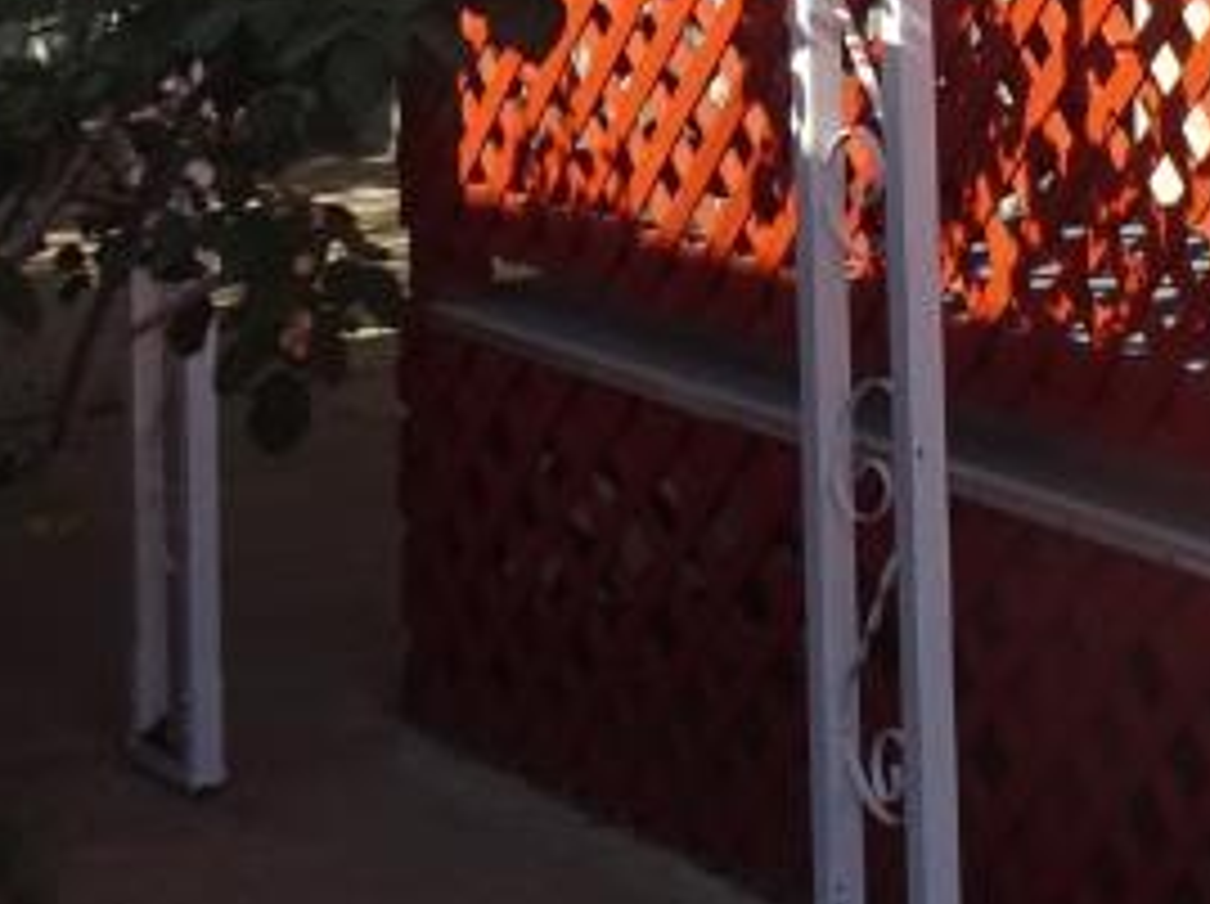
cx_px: 1453
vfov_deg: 10.6
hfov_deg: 14.3
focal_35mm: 134
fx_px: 4678
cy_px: -560
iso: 80
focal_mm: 4.1
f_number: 3.5
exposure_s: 1/640
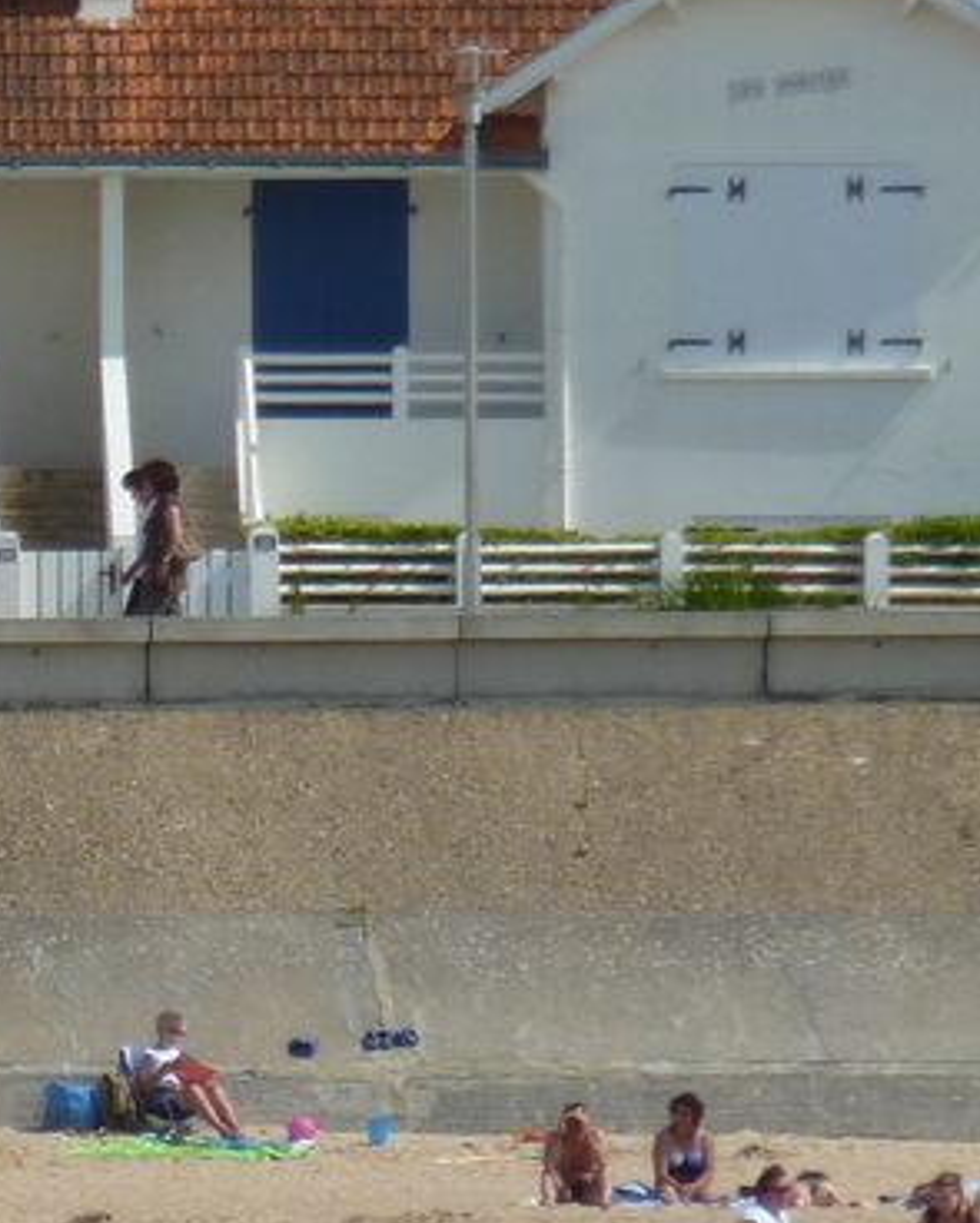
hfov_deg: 1.6
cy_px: 495
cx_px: -691
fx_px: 34545
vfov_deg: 2.0
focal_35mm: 954
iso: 80
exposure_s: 1/640
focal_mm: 49.2
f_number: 5.6
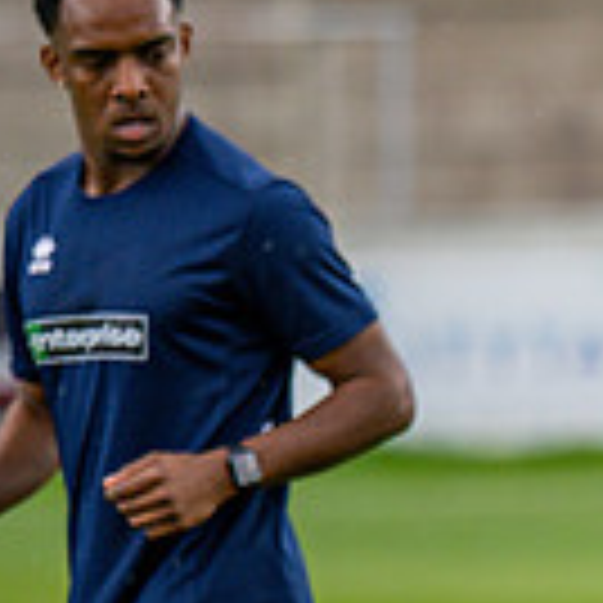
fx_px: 11431
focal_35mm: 580
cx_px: 998
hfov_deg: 3.0
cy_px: 734
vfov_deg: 3.0
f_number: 1.8
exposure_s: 1/1600
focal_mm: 135
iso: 400
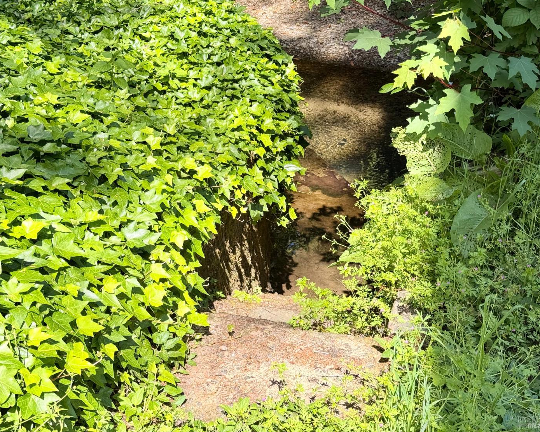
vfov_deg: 38.2
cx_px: 257
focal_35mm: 39
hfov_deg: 46.8
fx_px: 623
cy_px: 214
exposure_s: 1/523
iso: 80
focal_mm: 6.76
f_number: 1.78
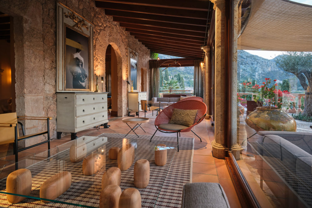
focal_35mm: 20
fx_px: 173
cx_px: 156
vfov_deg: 61.9
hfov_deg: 84.0
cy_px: 104
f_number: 4
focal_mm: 13.2
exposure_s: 1/10
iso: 250
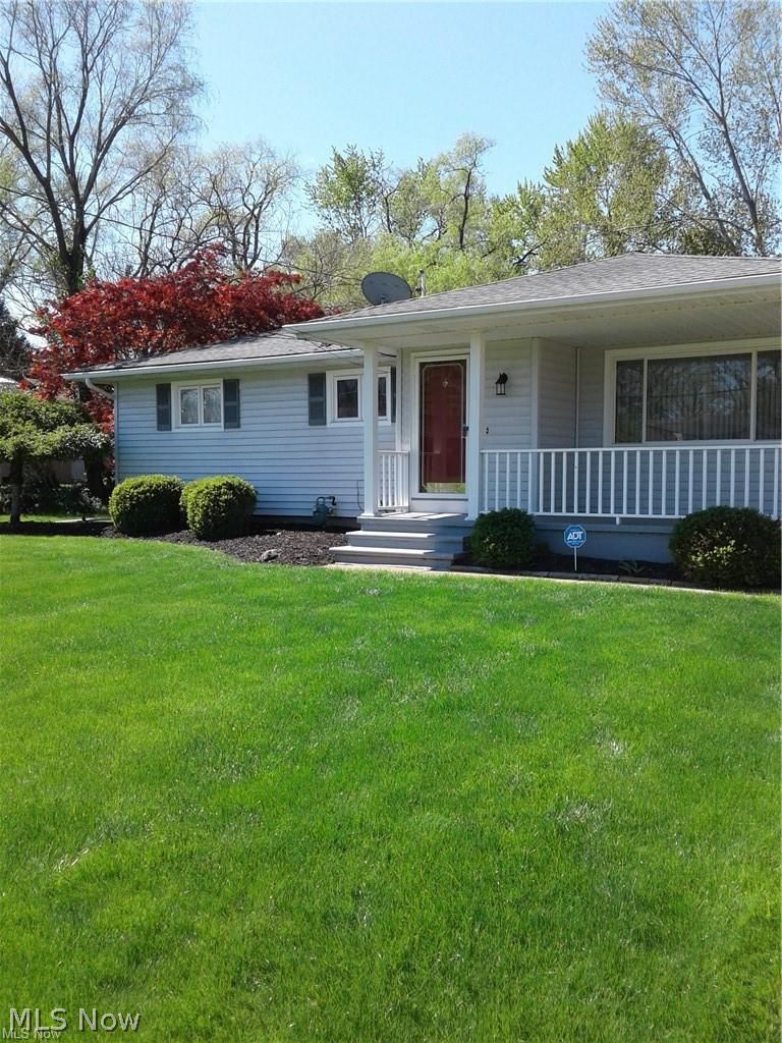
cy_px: 522
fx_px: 994
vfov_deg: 55.4
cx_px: 391
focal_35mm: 33
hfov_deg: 42.9
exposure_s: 1/808
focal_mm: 3.3
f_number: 2.2
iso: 50
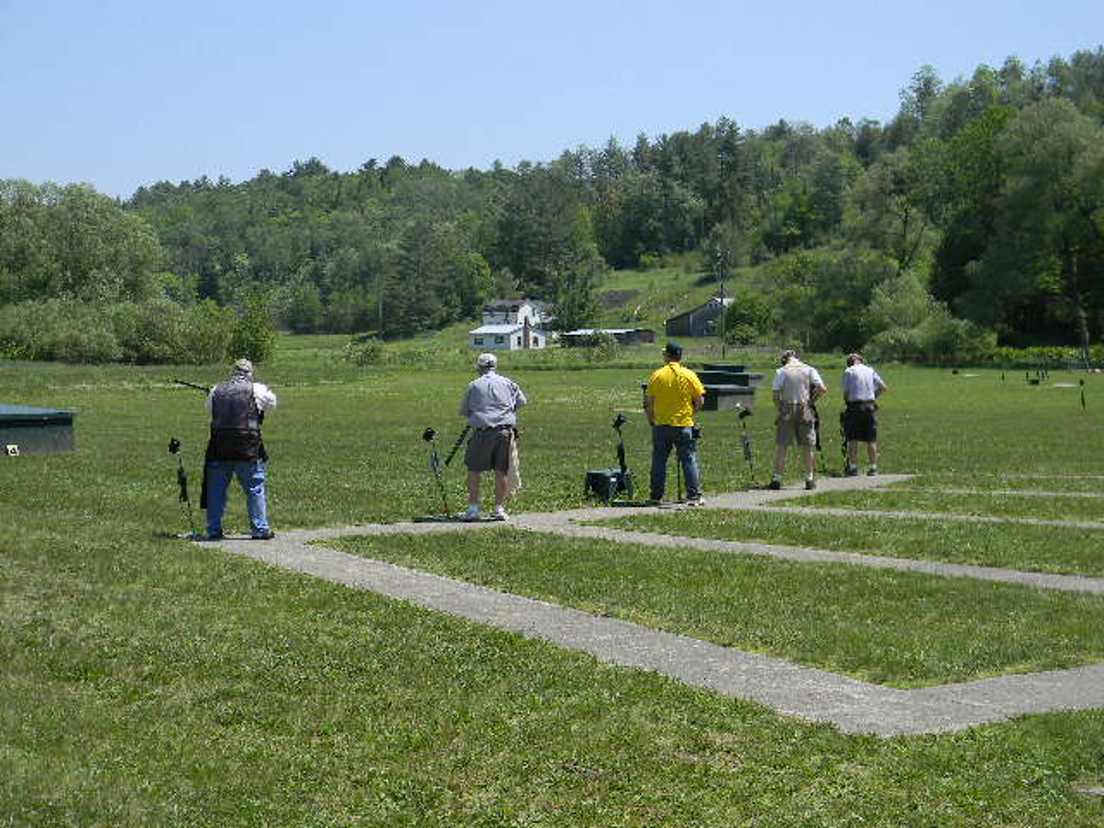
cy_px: 414
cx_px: 552
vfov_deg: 26.1
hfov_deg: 34.3
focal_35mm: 56
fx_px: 1786
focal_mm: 10.1
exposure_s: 1/646
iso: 80
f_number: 4.1
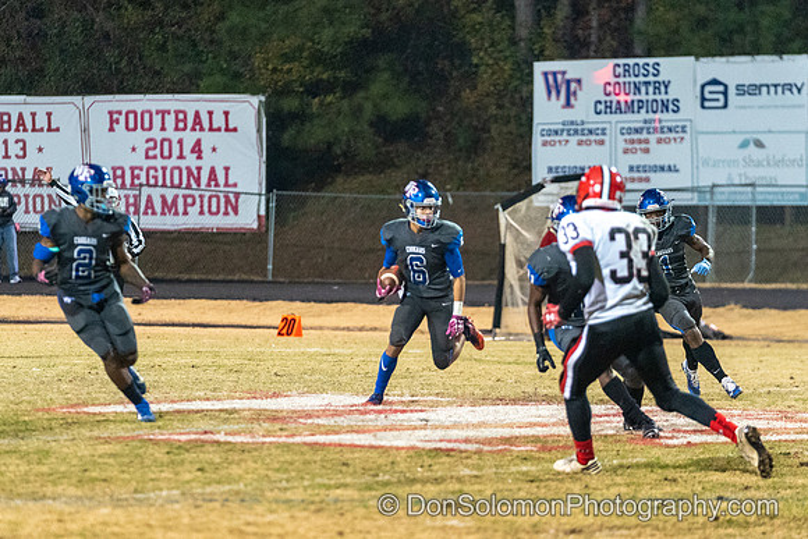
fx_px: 5604
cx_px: 422
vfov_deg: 5.5
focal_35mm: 250
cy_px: 269
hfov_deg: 8.2
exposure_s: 1/640
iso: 8000
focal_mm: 179
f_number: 2.8
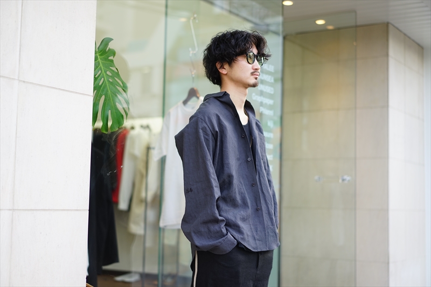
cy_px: 144
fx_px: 658
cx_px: 216
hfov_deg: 36.3
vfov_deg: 24.6
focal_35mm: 55
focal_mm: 55
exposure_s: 1/125
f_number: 2
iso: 100
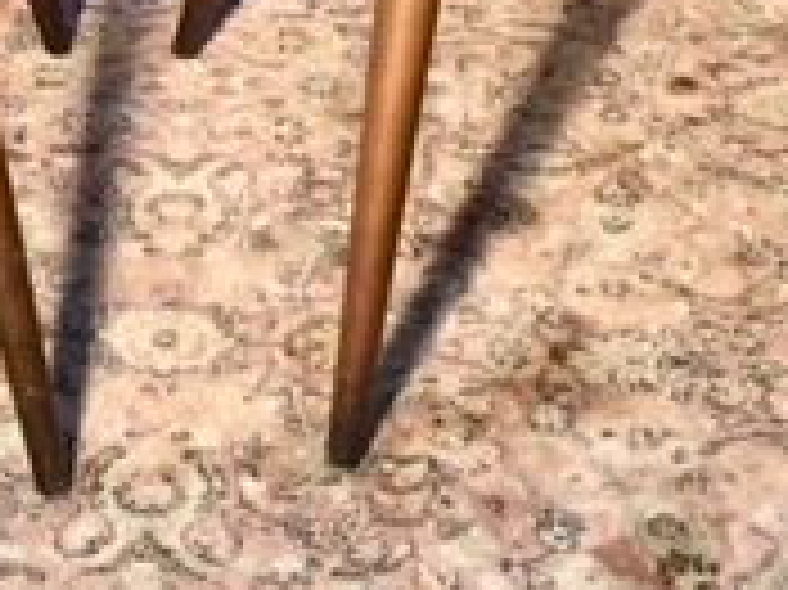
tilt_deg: -24.0
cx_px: 171
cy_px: -320
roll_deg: -1.4
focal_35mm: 106
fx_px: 2411
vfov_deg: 13.1
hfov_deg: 18.4
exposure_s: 1/33
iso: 64
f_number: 2.2
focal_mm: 4.15
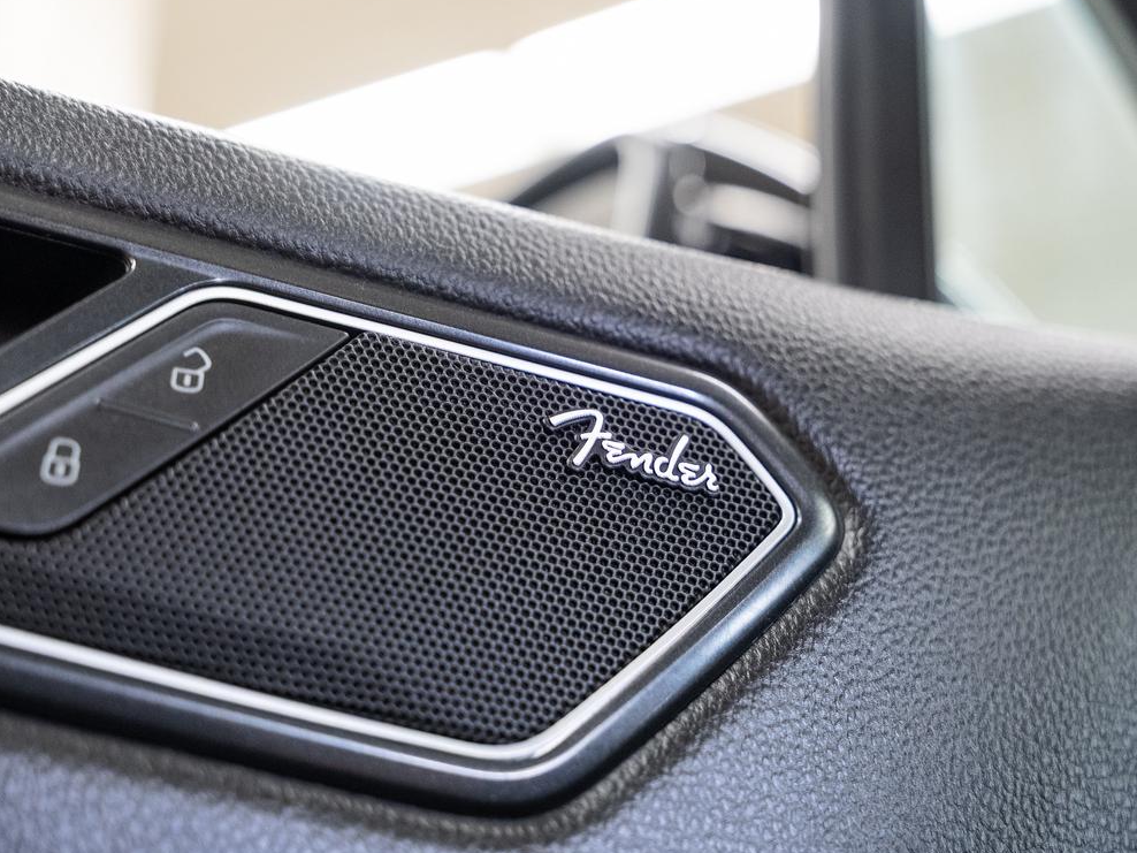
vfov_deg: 24.4
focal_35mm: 60
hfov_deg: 32.2
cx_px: 621
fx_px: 1971
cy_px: 443
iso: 800
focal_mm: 42.8
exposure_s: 1/40
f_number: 4
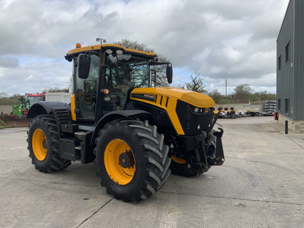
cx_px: 152
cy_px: 114
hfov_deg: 61.7
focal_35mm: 29
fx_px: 255
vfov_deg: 48.2
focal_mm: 3
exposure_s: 1/1490
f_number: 1.8
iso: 16
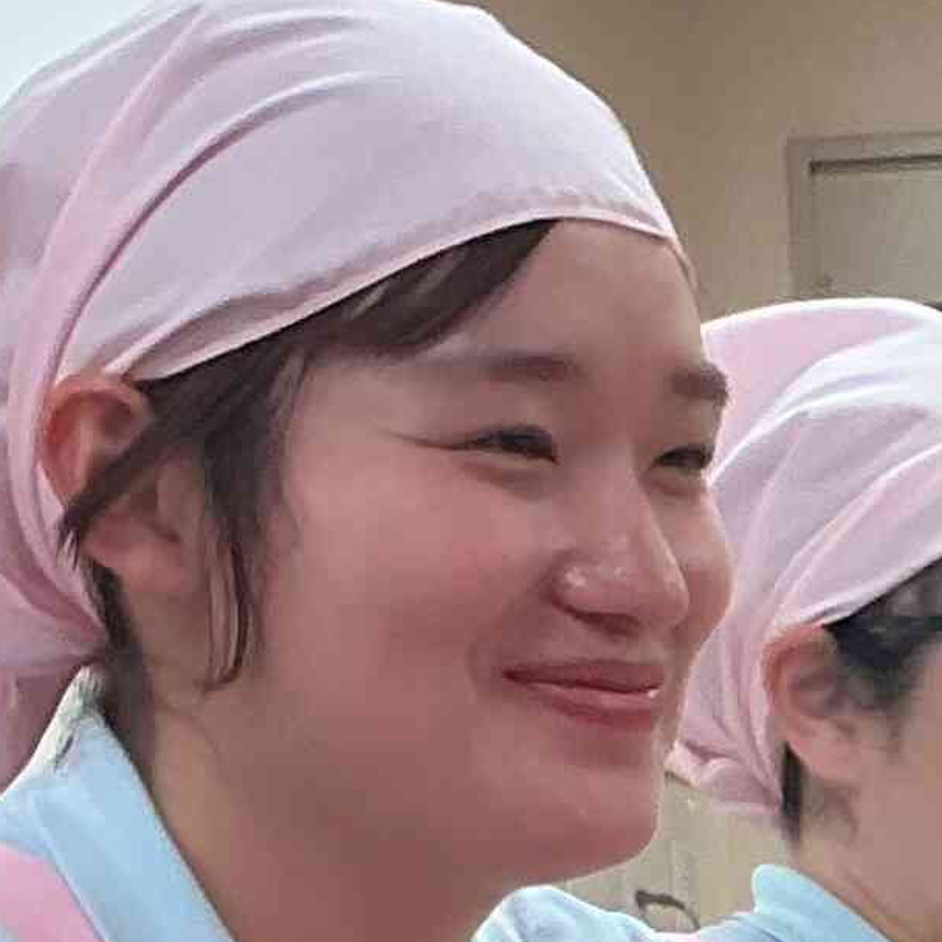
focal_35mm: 170
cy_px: 1720
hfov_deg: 9.4
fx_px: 5234
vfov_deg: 9.7
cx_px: 2064
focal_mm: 3
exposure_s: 1/50
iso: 40
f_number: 1.8
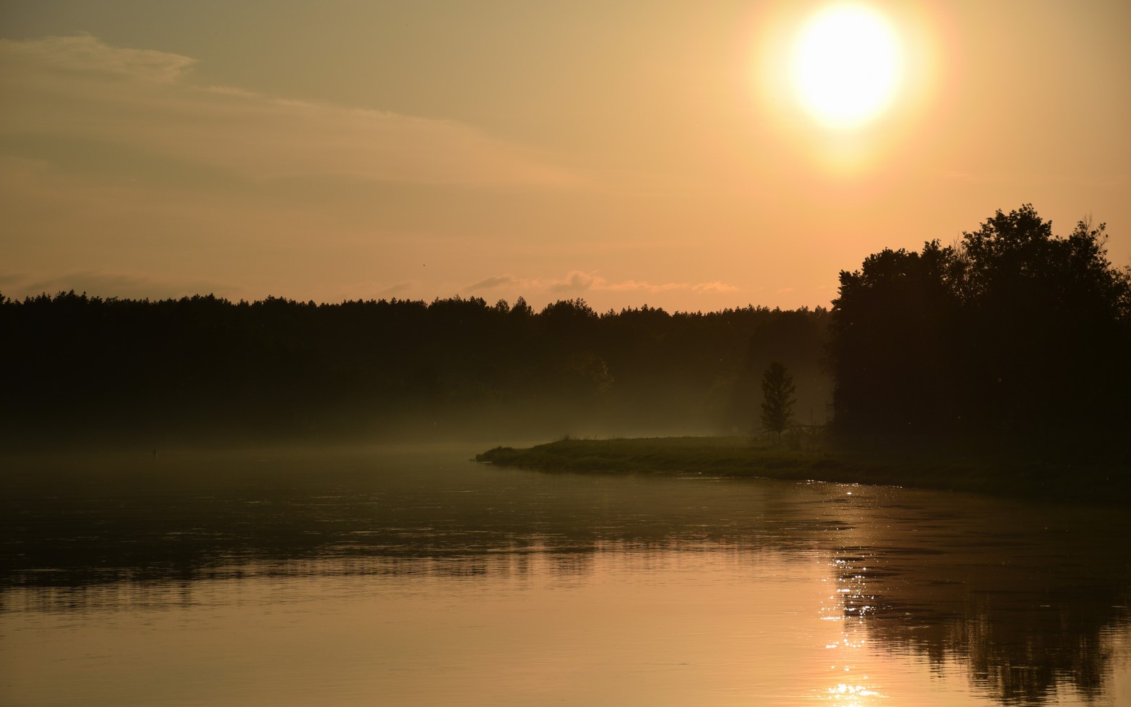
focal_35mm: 116
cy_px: 367
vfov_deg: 11.3
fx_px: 3561
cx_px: 566
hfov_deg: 18.0
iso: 100
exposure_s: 1/3200
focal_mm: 75
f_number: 5.6
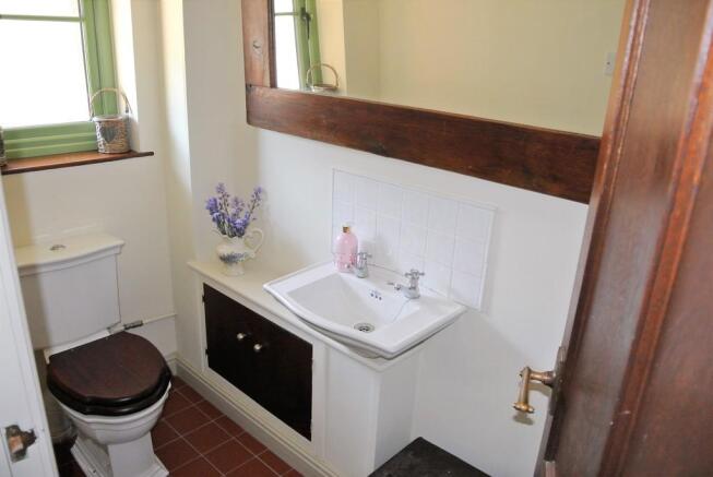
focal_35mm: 27
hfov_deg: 67.3
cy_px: 238
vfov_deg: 48.0
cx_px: 356
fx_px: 535
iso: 800
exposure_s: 1/60
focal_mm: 10
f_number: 3.5
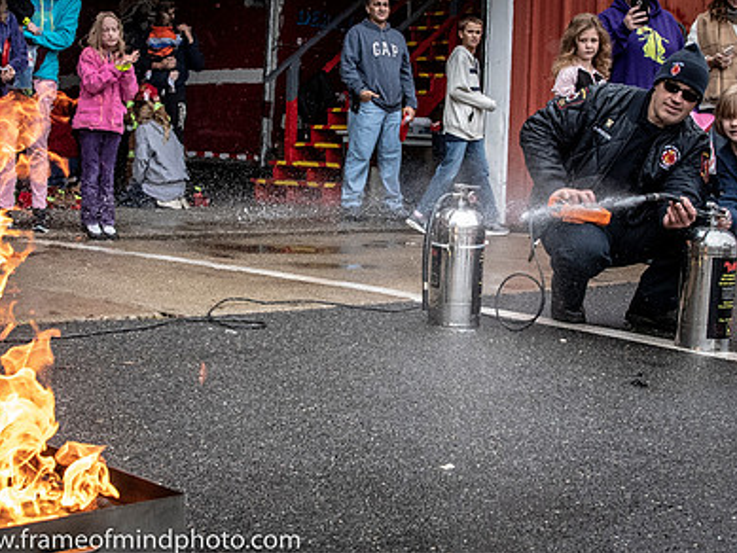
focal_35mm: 60
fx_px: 1278
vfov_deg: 24.3
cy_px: 169
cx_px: 342
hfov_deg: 32.2
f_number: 4
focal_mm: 16
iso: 2000
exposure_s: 1/6400
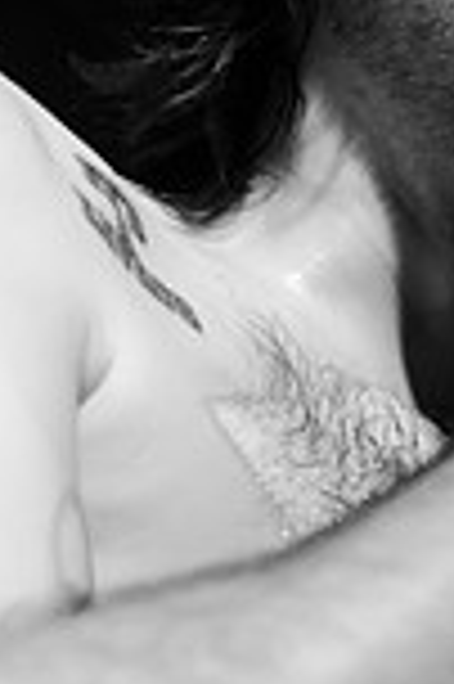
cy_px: 32
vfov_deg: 13.1
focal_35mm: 155
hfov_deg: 8.7
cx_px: 539
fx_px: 2948
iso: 1000
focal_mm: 35
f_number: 2.8
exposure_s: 1/60
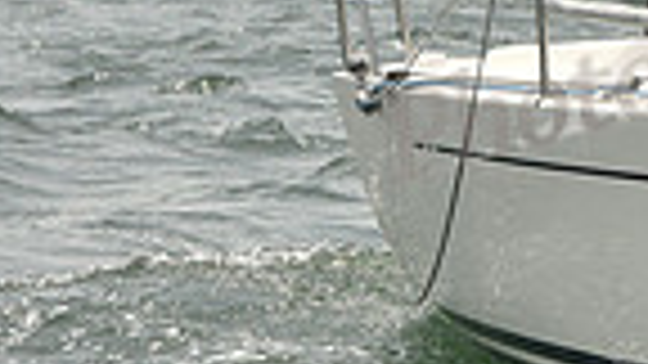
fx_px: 7268
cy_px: -231
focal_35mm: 423
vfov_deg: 2.9
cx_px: 1256
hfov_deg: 5.0
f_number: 11
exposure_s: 1/1000
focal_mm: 100
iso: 400
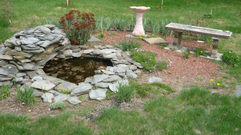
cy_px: 57
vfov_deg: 27.7
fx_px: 275
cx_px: 121
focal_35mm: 43
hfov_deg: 47.4
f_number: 4
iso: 100
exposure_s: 1/400
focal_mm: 6.8
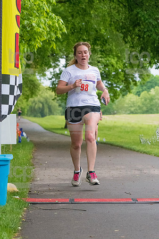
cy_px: 120
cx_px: 80
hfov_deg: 9.6
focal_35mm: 142
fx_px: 943
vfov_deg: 14.5
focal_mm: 95
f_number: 5.6
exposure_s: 1/1250
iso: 6400
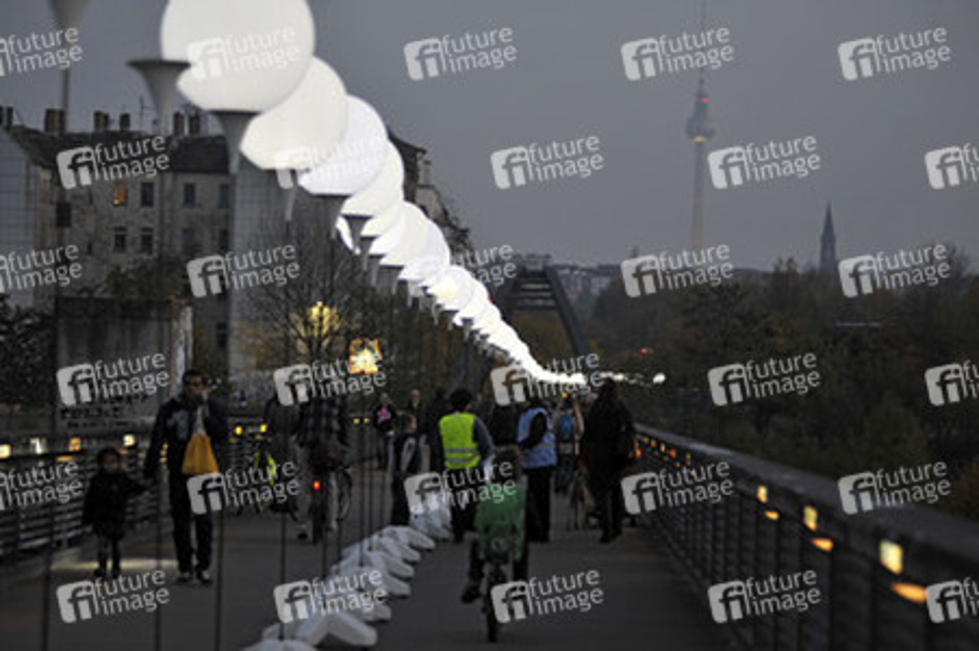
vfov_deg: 12.2
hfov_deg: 18.3
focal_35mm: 112
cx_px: 490
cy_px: 326
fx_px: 3043
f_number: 2.8
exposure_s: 1/80
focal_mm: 112
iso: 1000
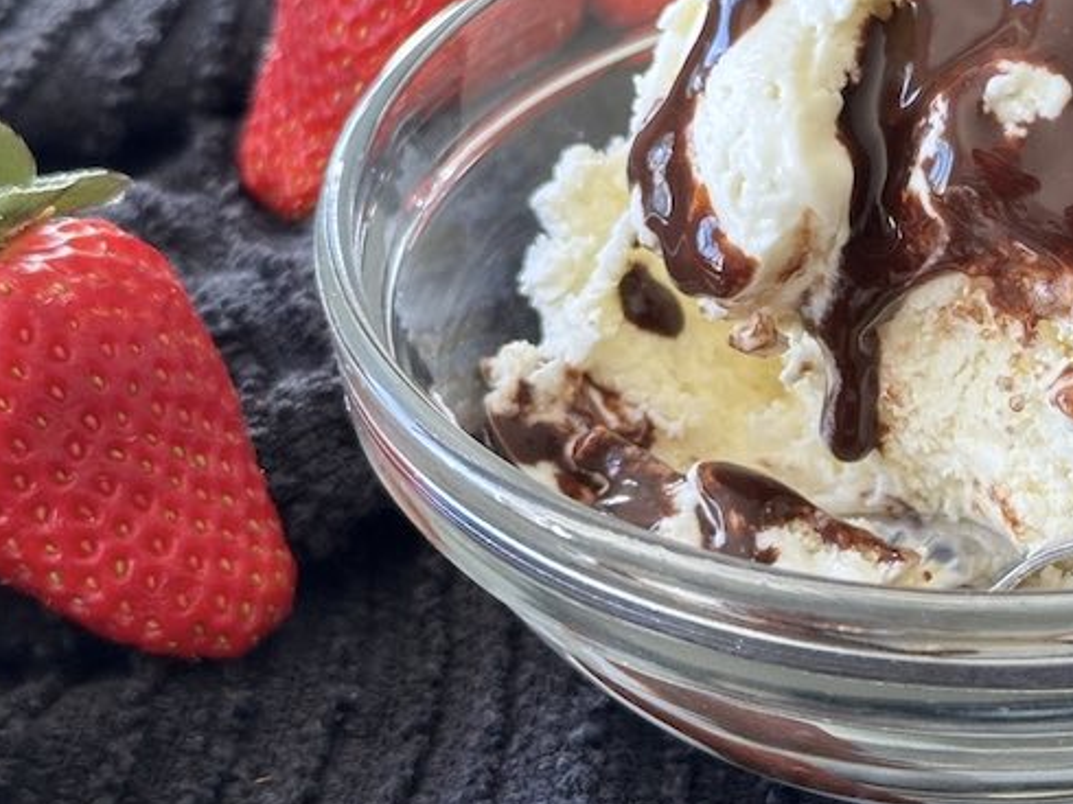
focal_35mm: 98
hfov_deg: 19.8
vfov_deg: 15.1
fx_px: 3036
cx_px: 861
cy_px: 287
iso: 80
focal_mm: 6.86
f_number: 1.78
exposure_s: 1/110
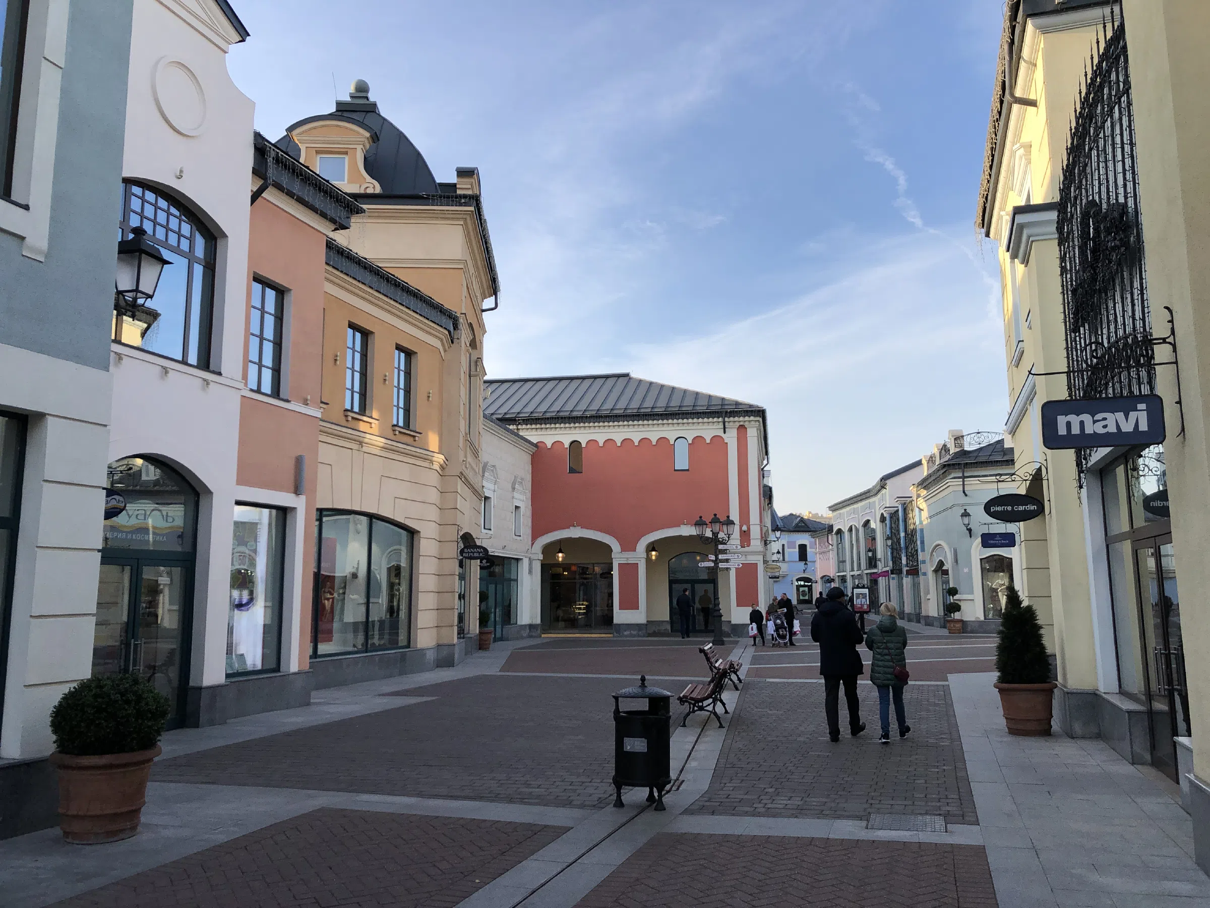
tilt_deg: +8.7
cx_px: 605
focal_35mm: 28
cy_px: 454
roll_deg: +1.6
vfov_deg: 49.7
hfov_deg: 63.4
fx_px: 979
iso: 20
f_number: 1.8
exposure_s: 1/685
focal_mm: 4
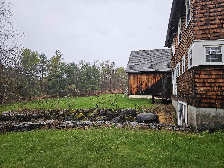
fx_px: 149
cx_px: 112
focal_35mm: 23
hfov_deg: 73.9
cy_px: 84
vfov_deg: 58.9
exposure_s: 1/180
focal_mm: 5.4
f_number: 1.8
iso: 40
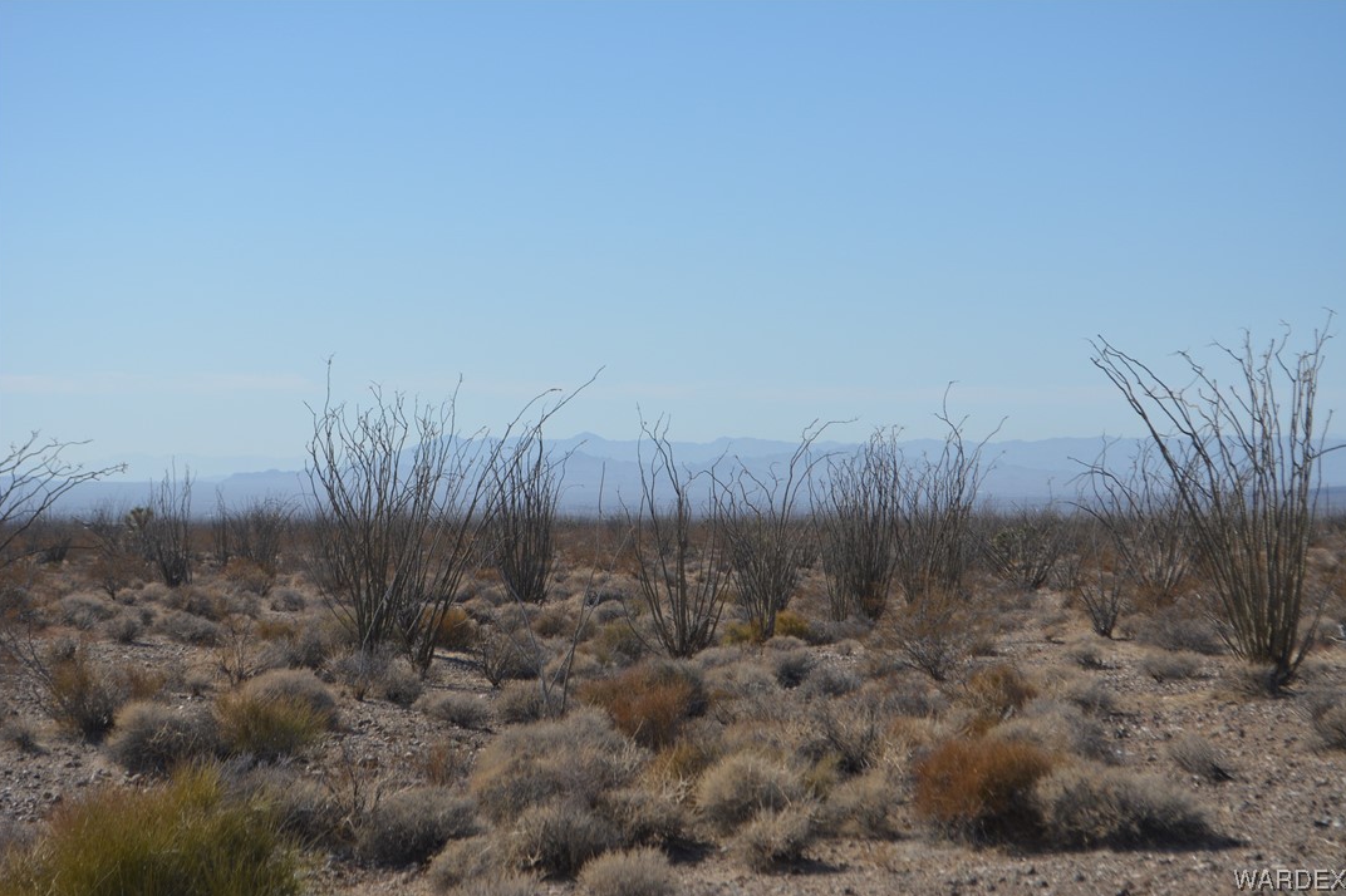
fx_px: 3121
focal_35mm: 84
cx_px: 673
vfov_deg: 16.3
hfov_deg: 24.3
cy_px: 452
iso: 400
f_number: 8
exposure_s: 1/2000
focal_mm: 55
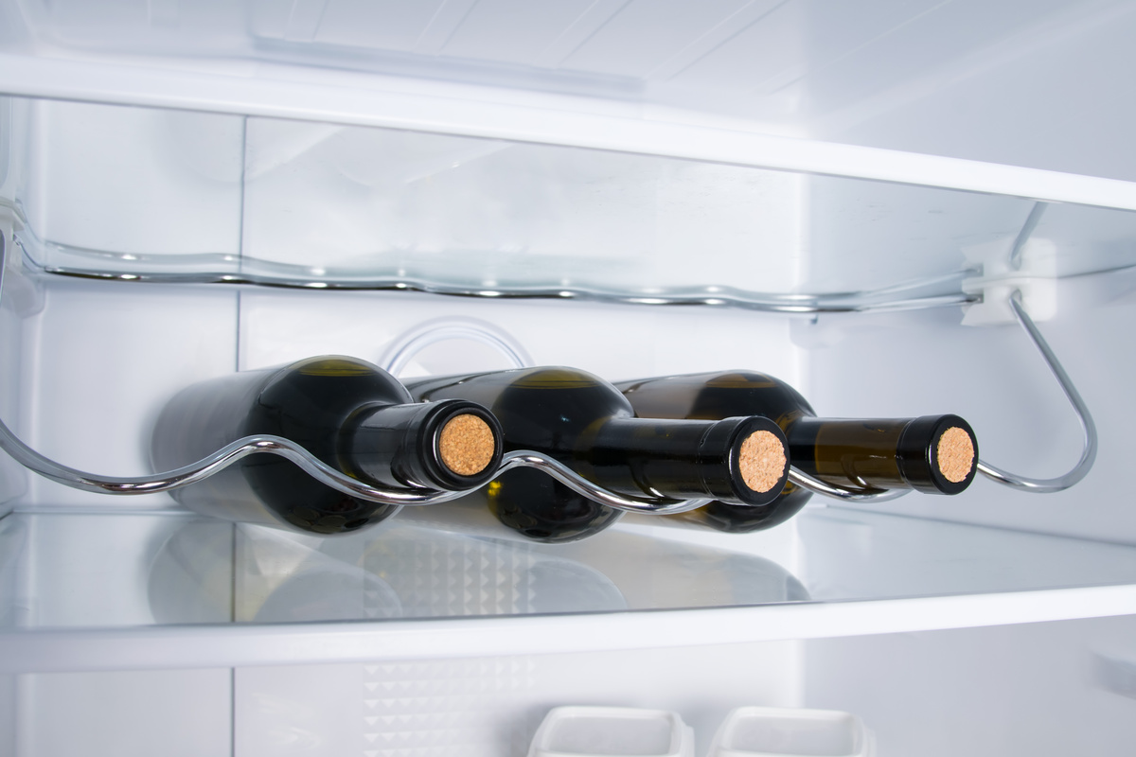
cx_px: 568
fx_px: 1136
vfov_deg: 36.9
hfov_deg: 53.1
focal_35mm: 36
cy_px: 378
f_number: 9
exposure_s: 1/125
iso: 100
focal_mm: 24
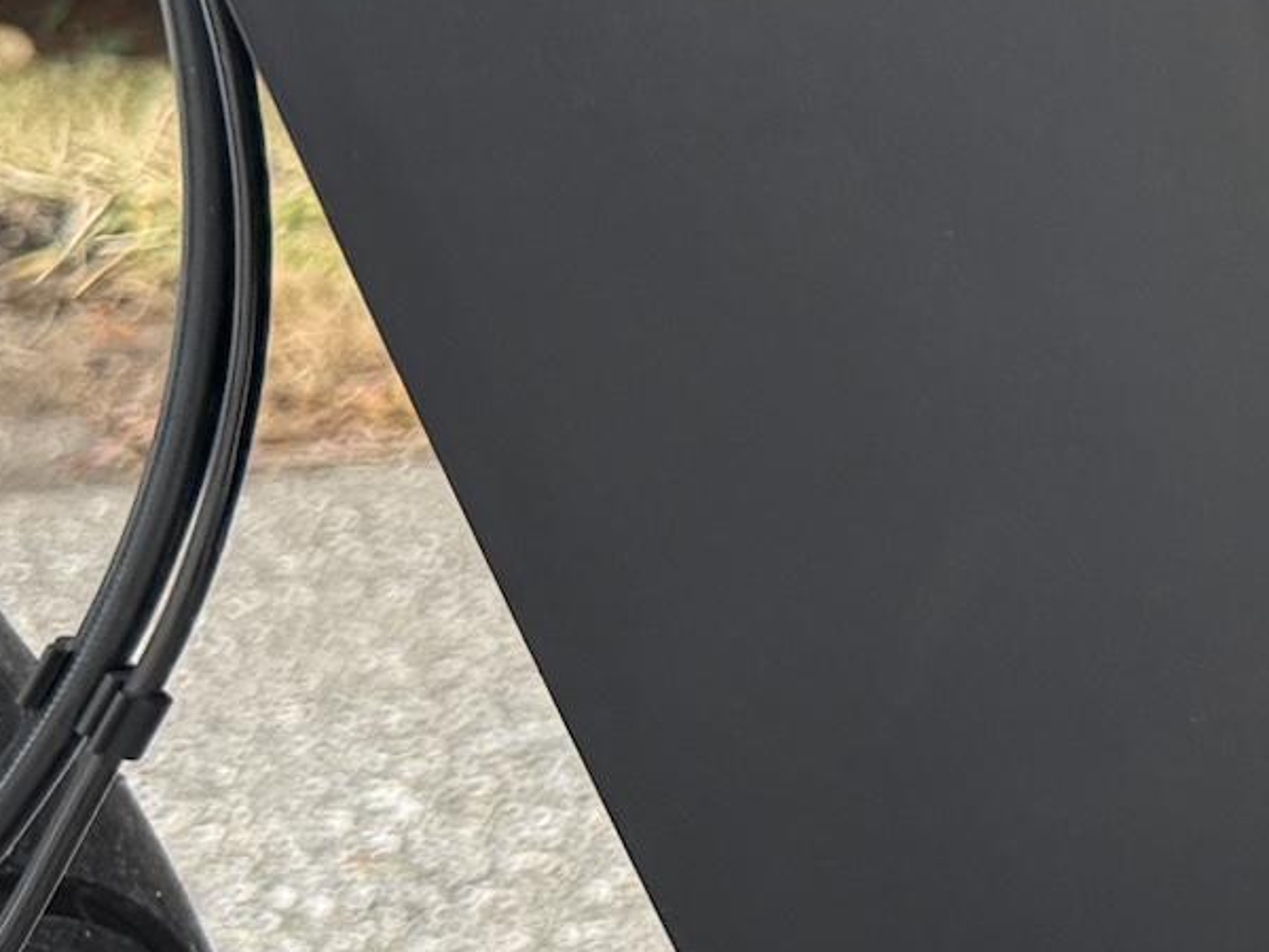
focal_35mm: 120
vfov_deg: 12.3
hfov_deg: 14.2
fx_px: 4399
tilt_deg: -10.2
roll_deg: -0.4
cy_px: 190
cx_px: 2413
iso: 100
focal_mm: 6.76
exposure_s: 1/121
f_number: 1.78
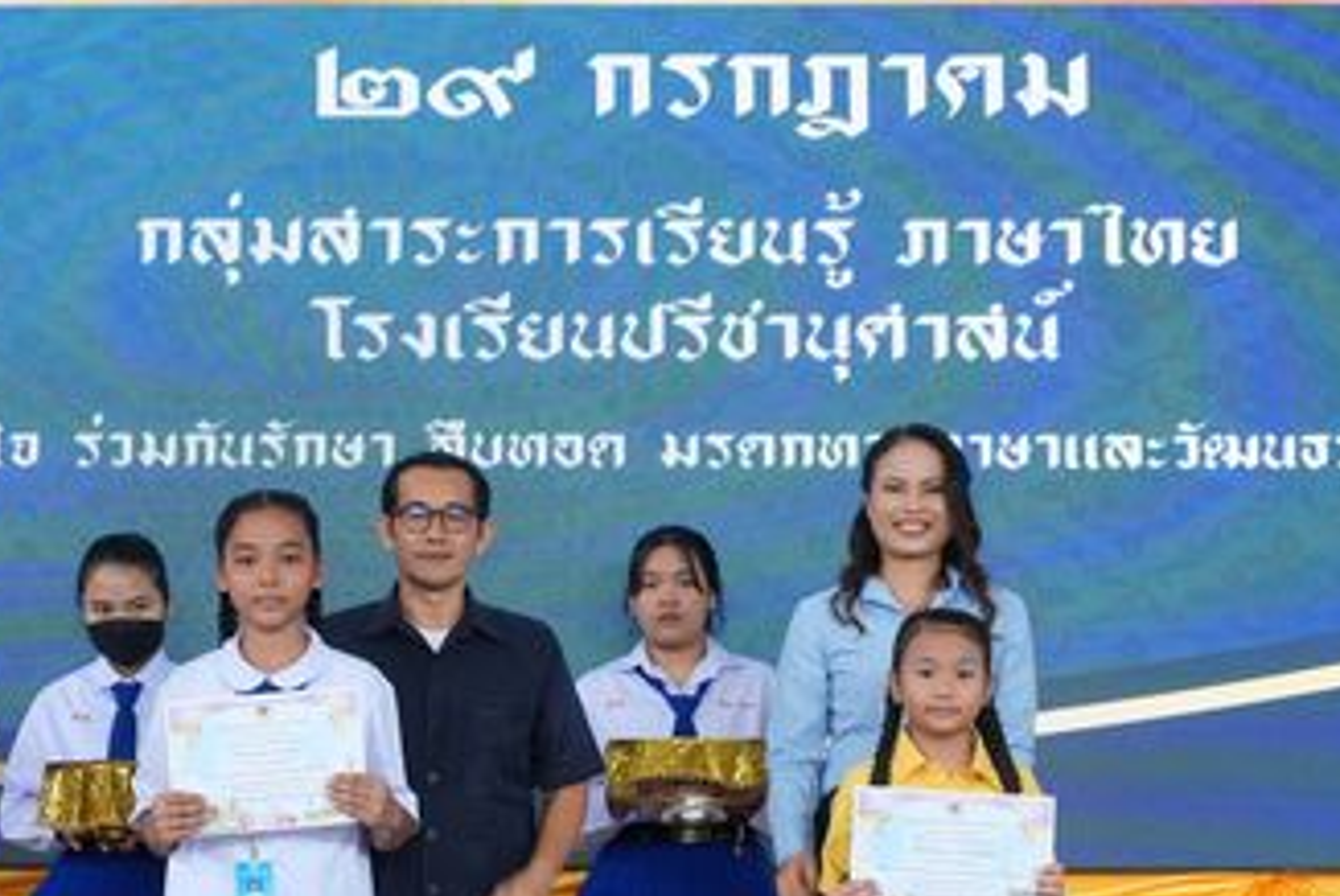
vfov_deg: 19.6
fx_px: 2568
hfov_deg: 28.9
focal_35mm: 69
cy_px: 686
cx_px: 382
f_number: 5.6
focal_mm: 25
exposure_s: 1/40
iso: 500
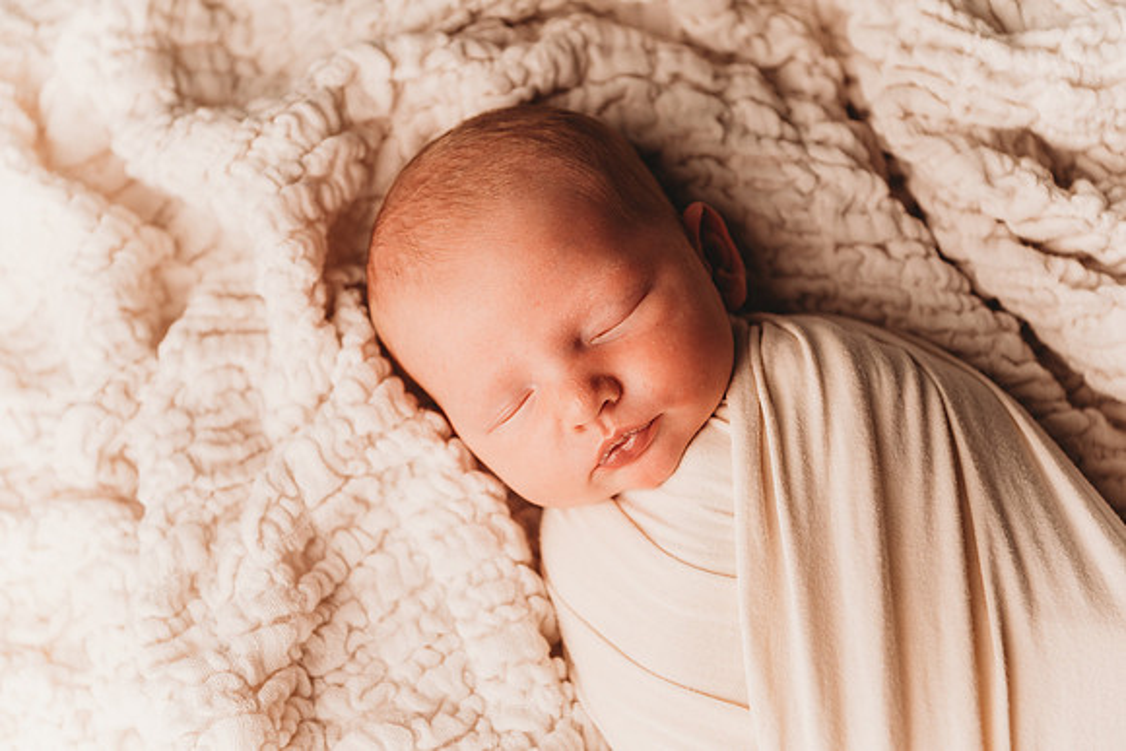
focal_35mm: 66
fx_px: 2065
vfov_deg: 20.6
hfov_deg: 30.5
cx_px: 563
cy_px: 376
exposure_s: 1/160
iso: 100
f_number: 4
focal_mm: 66
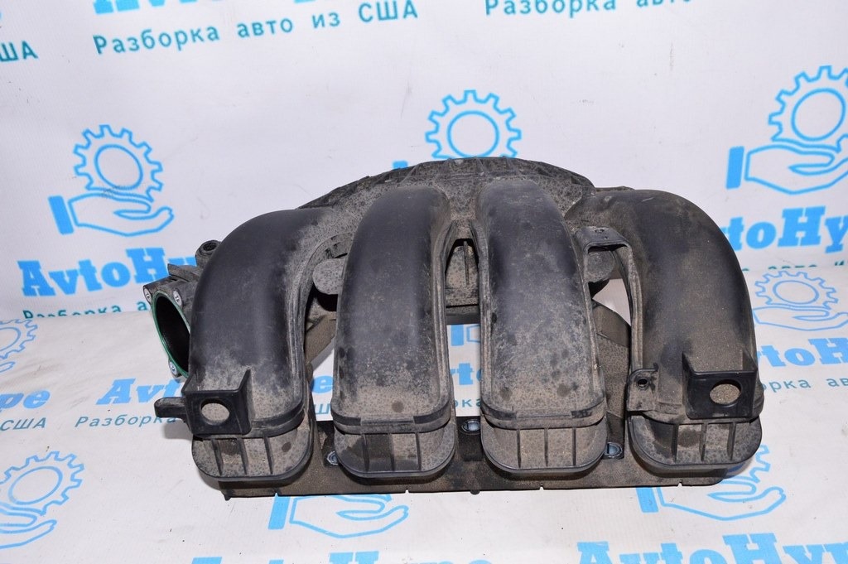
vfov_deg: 38.3
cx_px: 424
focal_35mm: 34
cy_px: 282
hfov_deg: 55.1
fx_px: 812
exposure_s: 1/200
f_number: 8
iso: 1600
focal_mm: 23
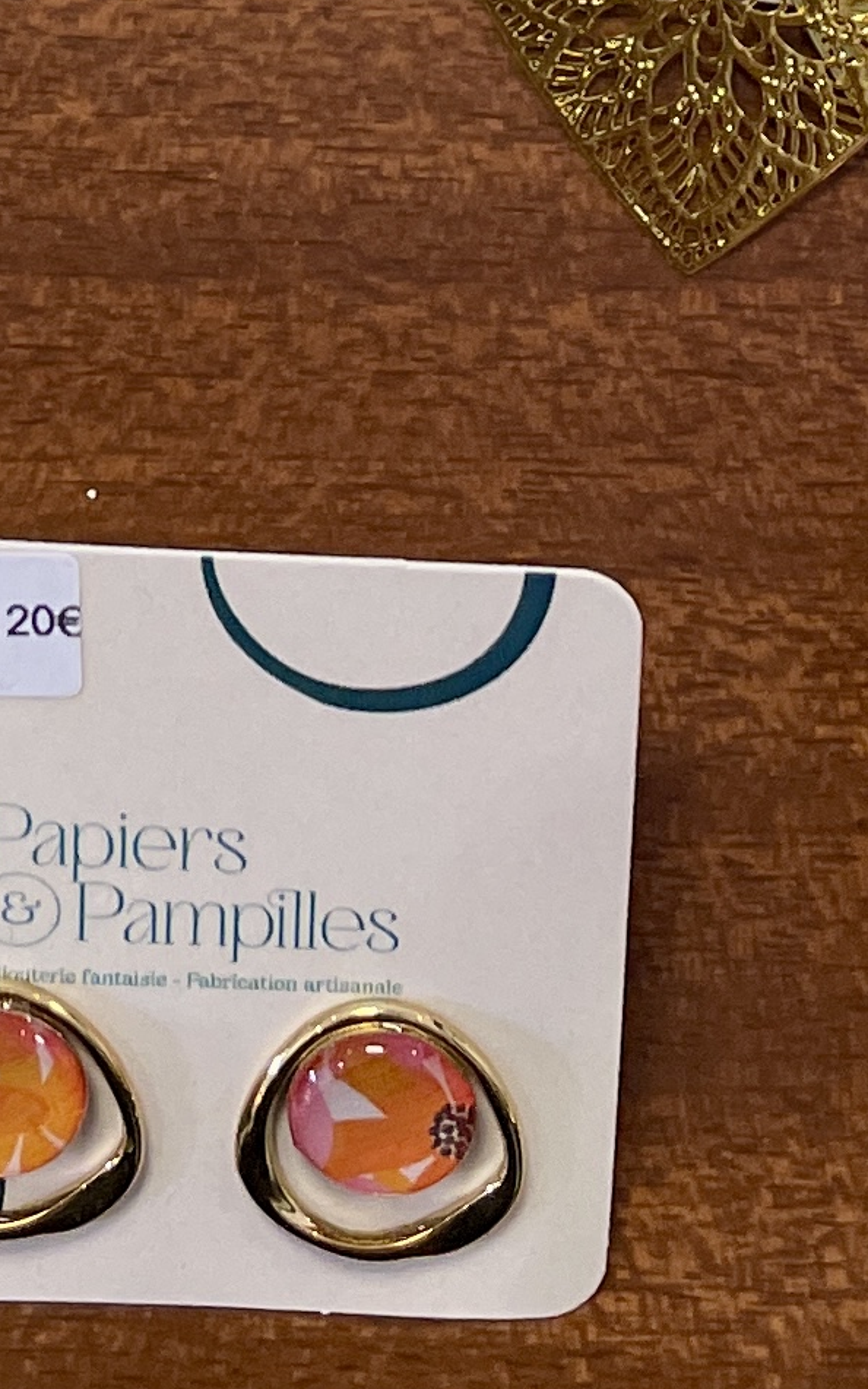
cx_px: -3
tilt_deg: -80.4
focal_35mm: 117
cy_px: -817
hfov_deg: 11.1
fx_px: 4427
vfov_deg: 16.0
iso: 80
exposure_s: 1/100
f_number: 1.6
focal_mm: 4.2
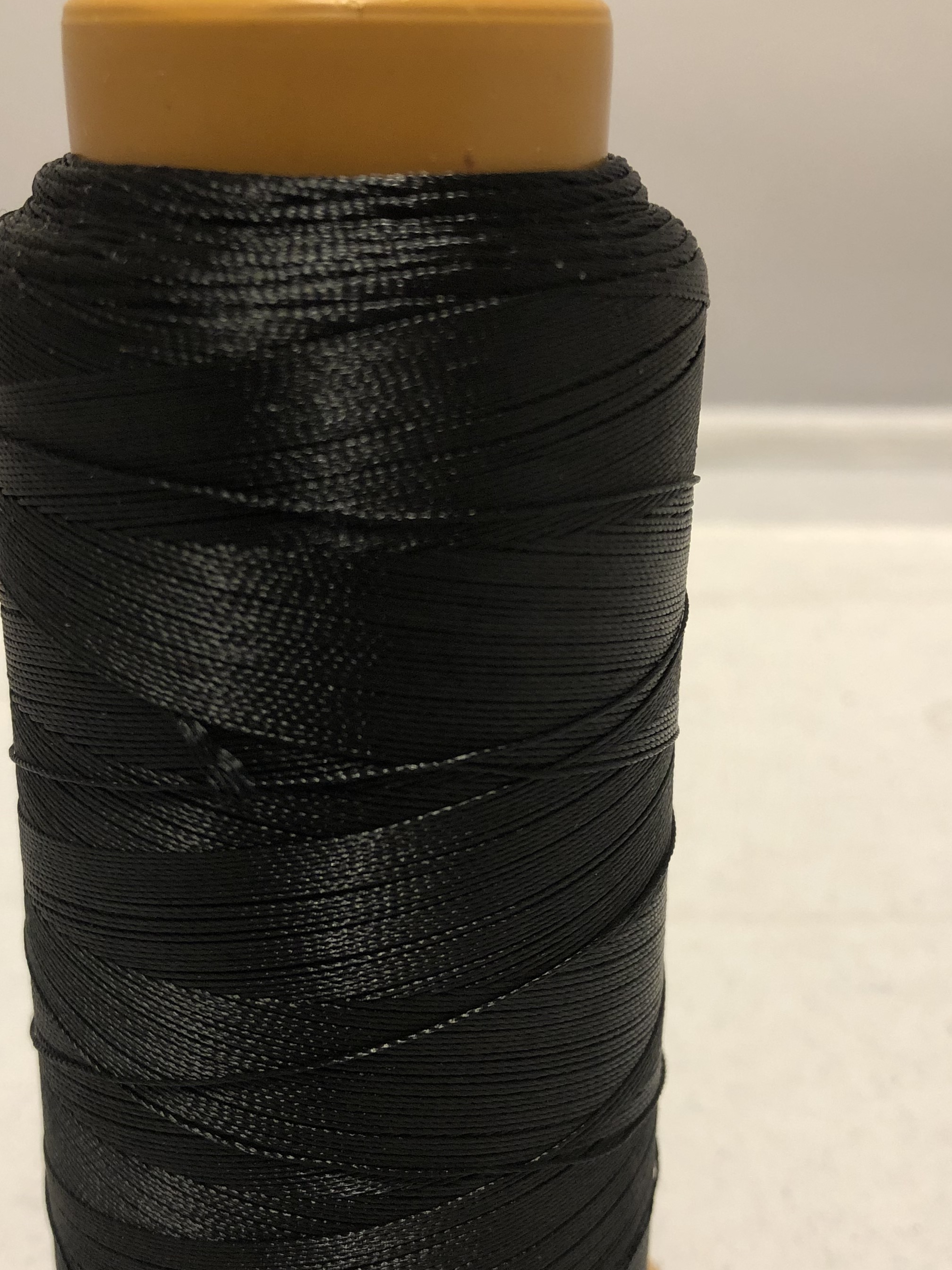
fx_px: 1540
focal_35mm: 42
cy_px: 787
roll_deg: +0.0
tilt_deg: -24.7
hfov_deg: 34.3
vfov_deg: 44.5
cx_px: 419
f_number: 1.8
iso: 64
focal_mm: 3.99
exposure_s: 1/17
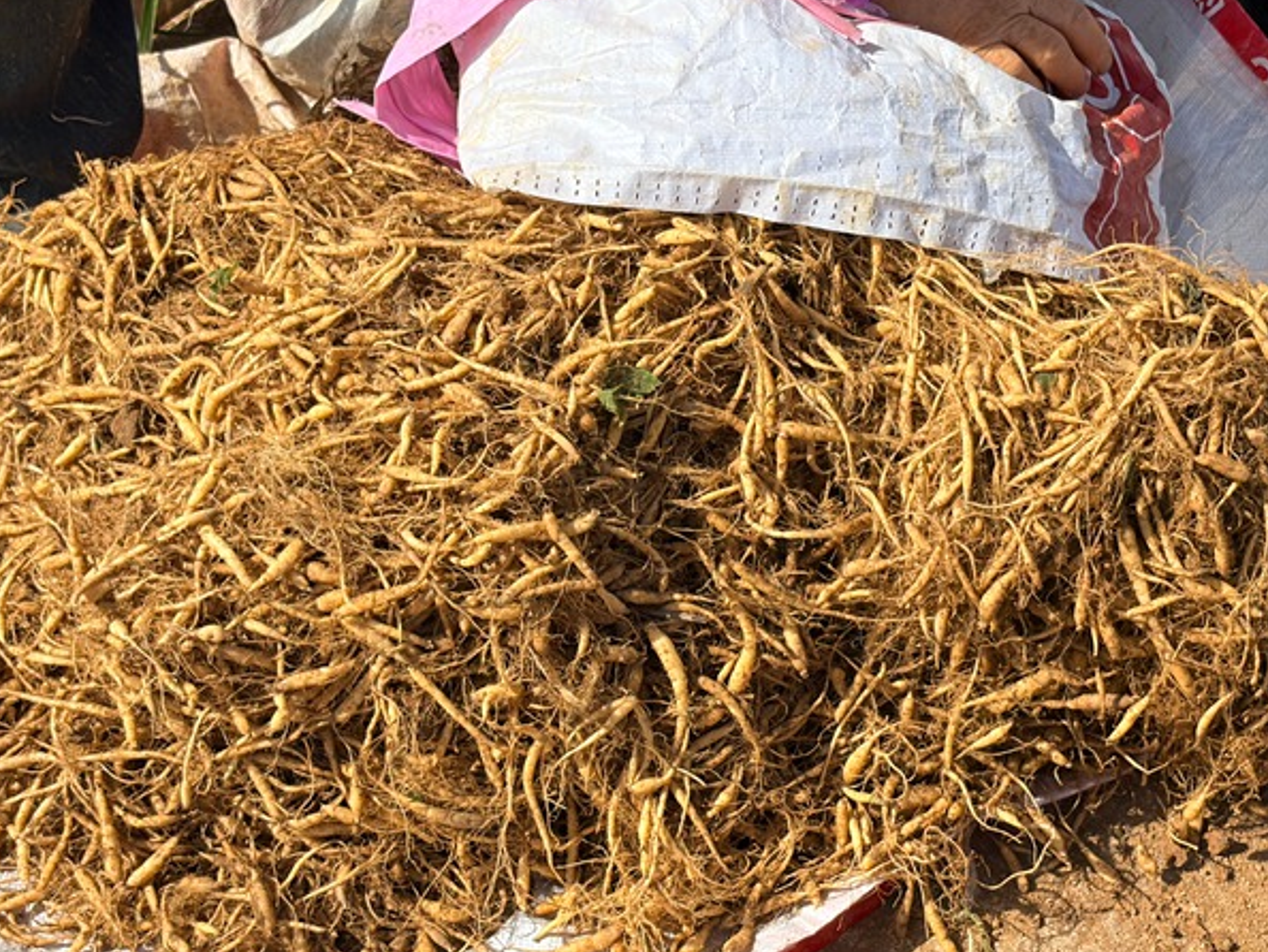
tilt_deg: -43.1
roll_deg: -2.1
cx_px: 632
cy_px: 440
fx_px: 2565
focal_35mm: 70
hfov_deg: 27.8
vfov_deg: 21.0
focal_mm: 5.96
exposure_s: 1/1848
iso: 32
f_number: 1.6
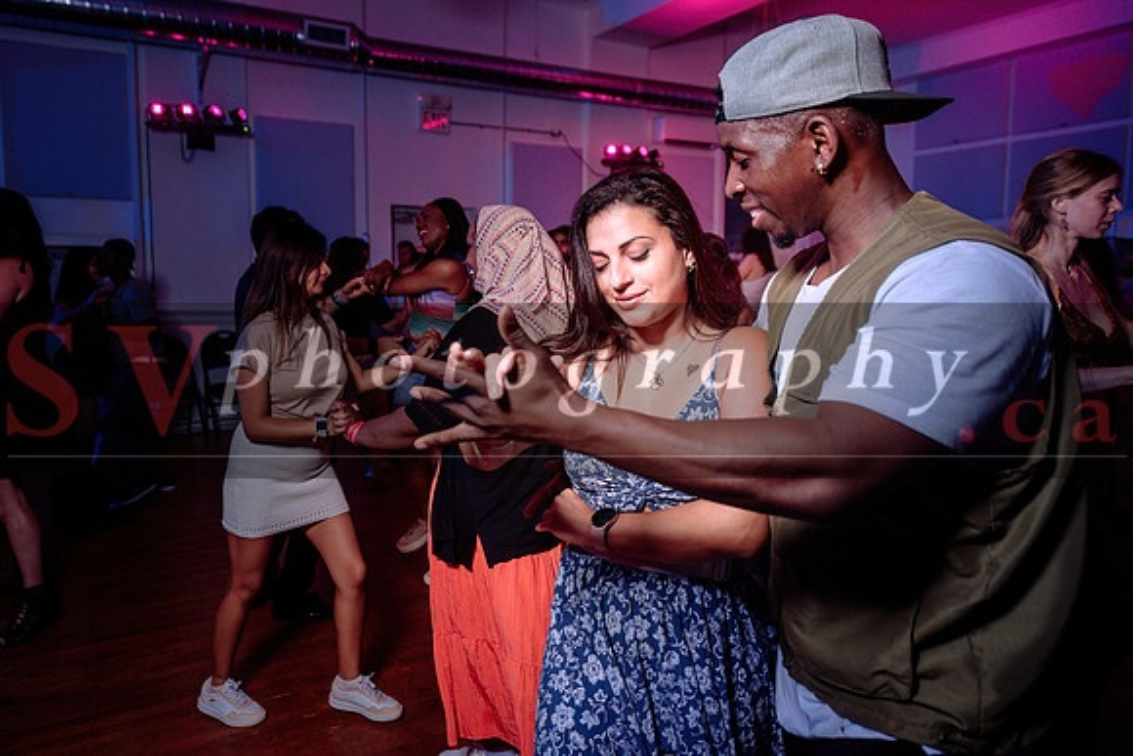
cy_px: 346
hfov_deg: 69.2
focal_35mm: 26
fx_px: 820
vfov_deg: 49.4
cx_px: 518
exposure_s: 1/50
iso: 800
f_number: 3.2
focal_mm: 24
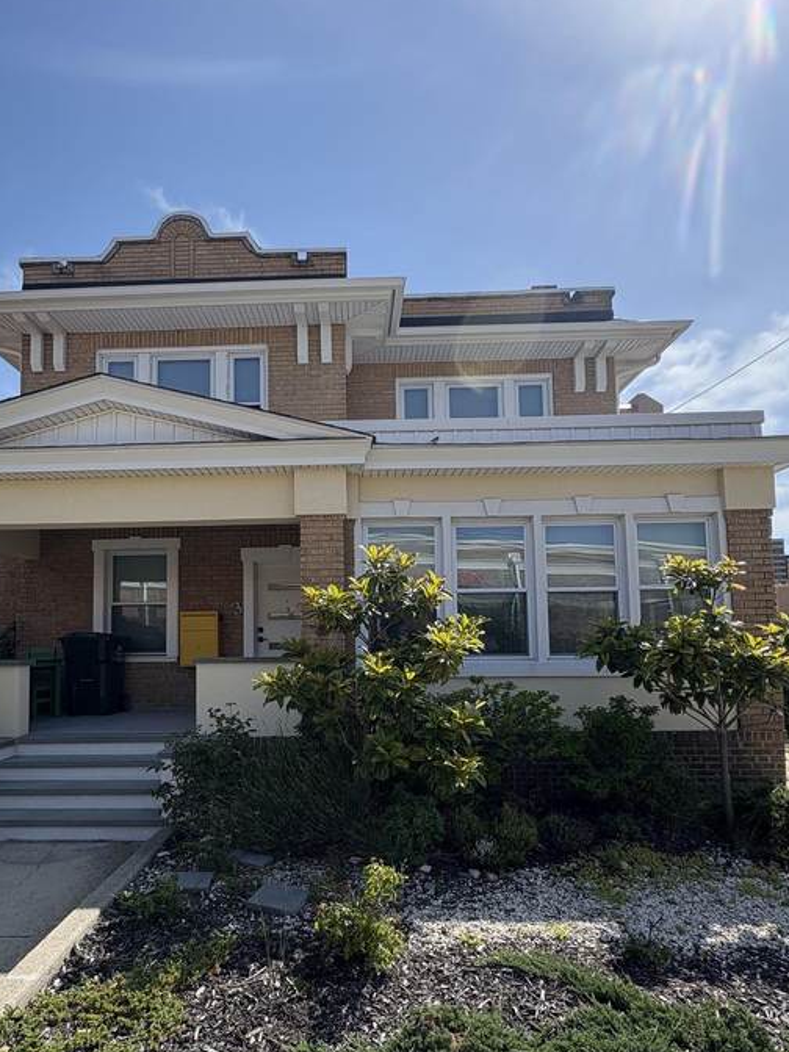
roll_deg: +1.0
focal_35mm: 20
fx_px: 608
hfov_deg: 65.7
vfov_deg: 81.0
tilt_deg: +2.2
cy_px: 615
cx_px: 338
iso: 64
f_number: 2.2
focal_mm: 2.22
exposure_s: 1/1198
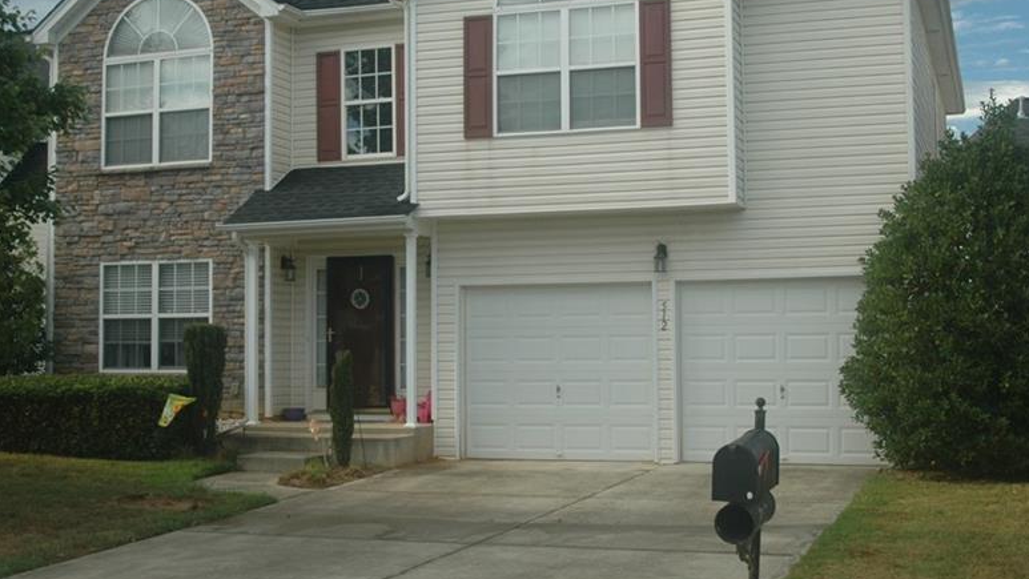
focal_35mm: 79
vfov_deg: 15.3
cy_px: 198
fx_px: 2156
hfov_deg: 26.8
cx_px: 482
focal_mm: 38
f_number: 6.3
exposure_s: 1/160
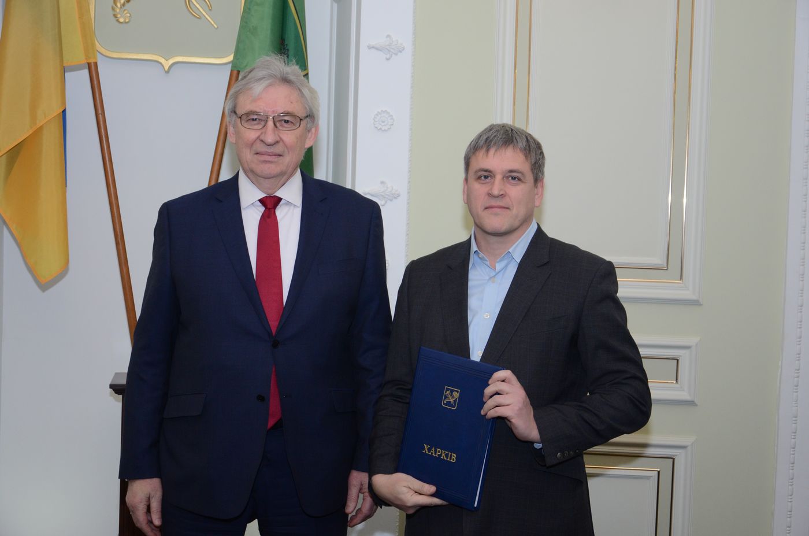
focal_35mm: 60
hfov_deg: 33.5
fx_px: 1345
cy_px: 268
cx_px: 404
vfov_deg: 22.5
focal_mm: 40
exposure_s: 1/200
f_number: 4.5
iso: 1000
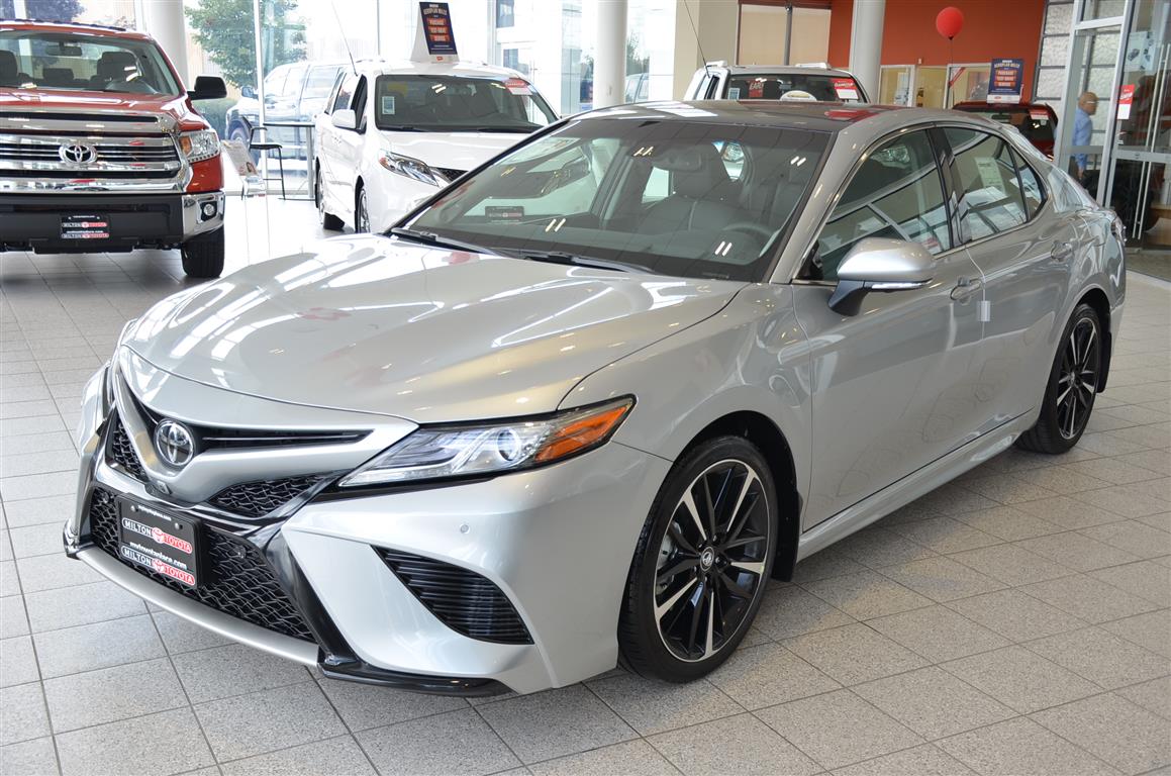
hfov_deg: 53.2
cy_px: 388
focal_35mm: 36
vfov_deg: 36.7
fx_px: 1169
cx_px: 586
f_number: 3.8
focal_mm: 24
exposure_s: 1/50
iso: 100
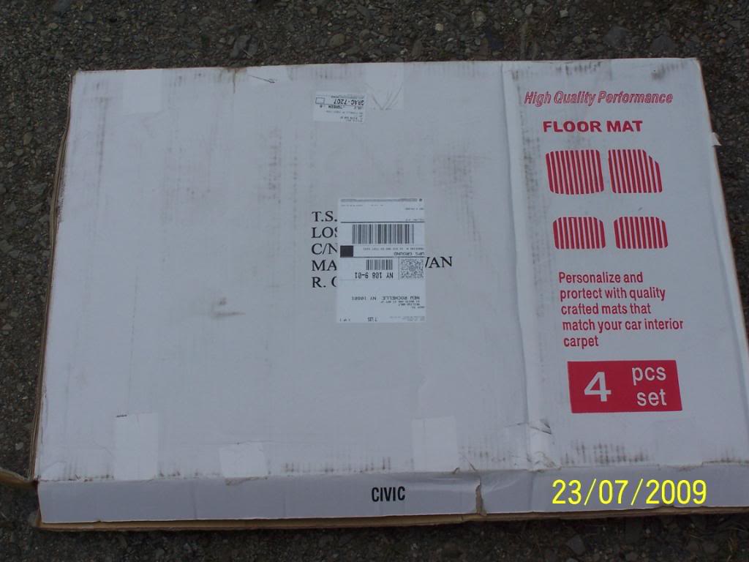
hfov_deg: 30.3
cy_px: 281
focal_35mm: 64
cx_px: 374
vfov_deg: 22.9
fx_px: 1385
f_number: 6.3
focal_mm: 10.7
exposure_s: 1/350
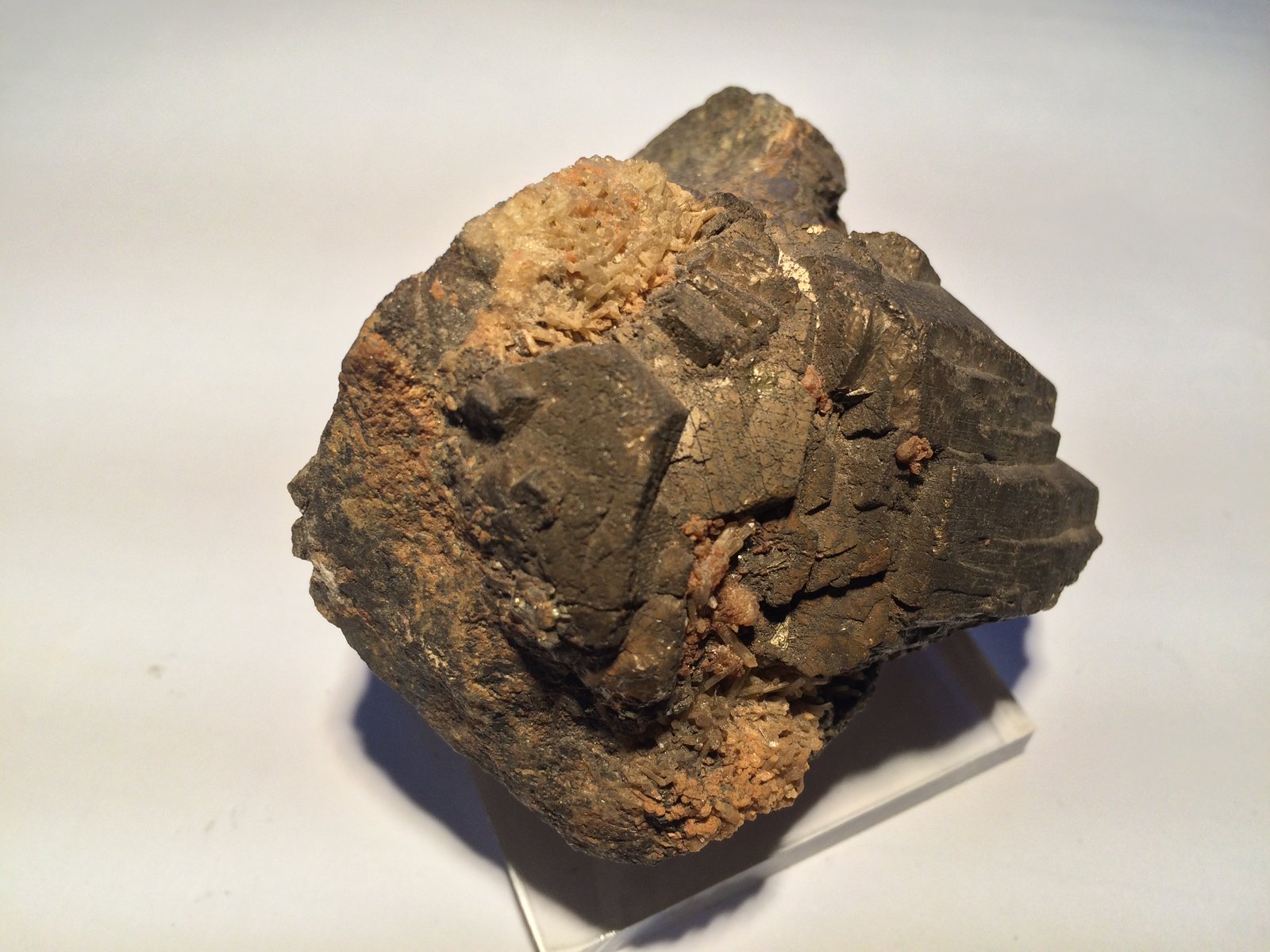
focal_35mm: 29
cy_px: 476
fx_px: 1064
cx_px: 635
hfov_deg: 61.7
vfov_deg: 48.2
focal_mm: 4.15
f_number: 2.2
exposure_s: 1/120
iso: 32
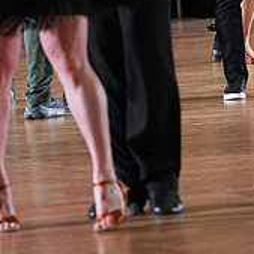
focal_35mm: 394
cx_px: 50
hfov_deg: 4.4
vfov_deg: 4.4
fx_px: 3271
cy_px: -80
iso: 8000
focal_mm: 135
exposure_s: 1/400
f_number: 5
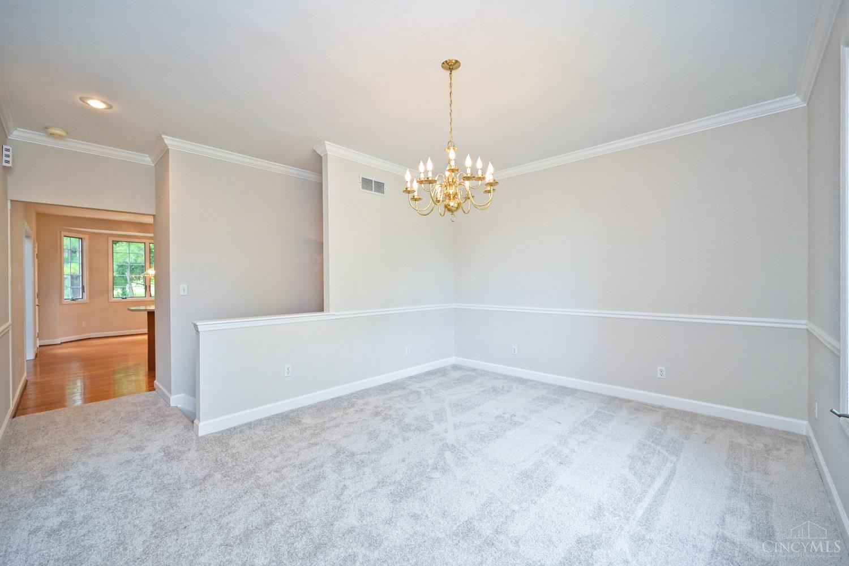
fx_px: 330
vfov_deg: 81.2
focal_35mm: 14
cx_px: 424
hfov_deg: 104.3
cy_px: 283
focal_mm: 14
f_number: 4
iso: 280
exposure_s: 1/60
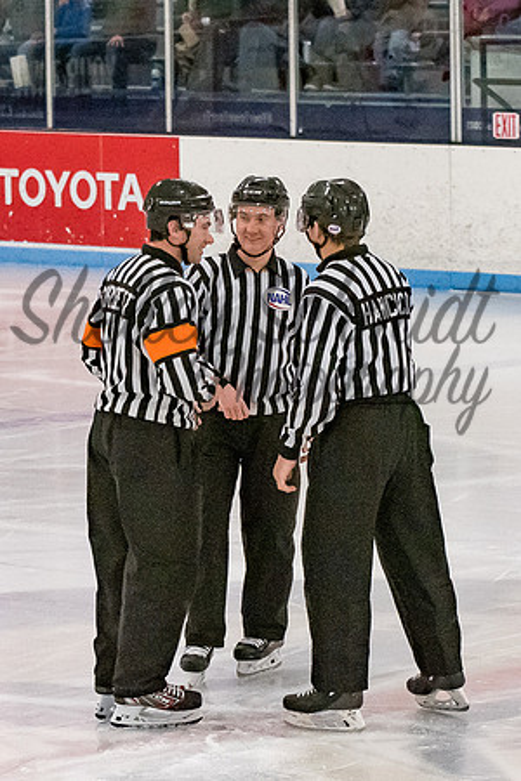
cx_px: 239
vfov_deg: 8.5
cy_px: 303
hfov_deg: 5.7
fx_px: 5269
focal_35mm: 243
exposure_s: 1/800
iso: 2500
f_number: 3.5
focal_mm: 86
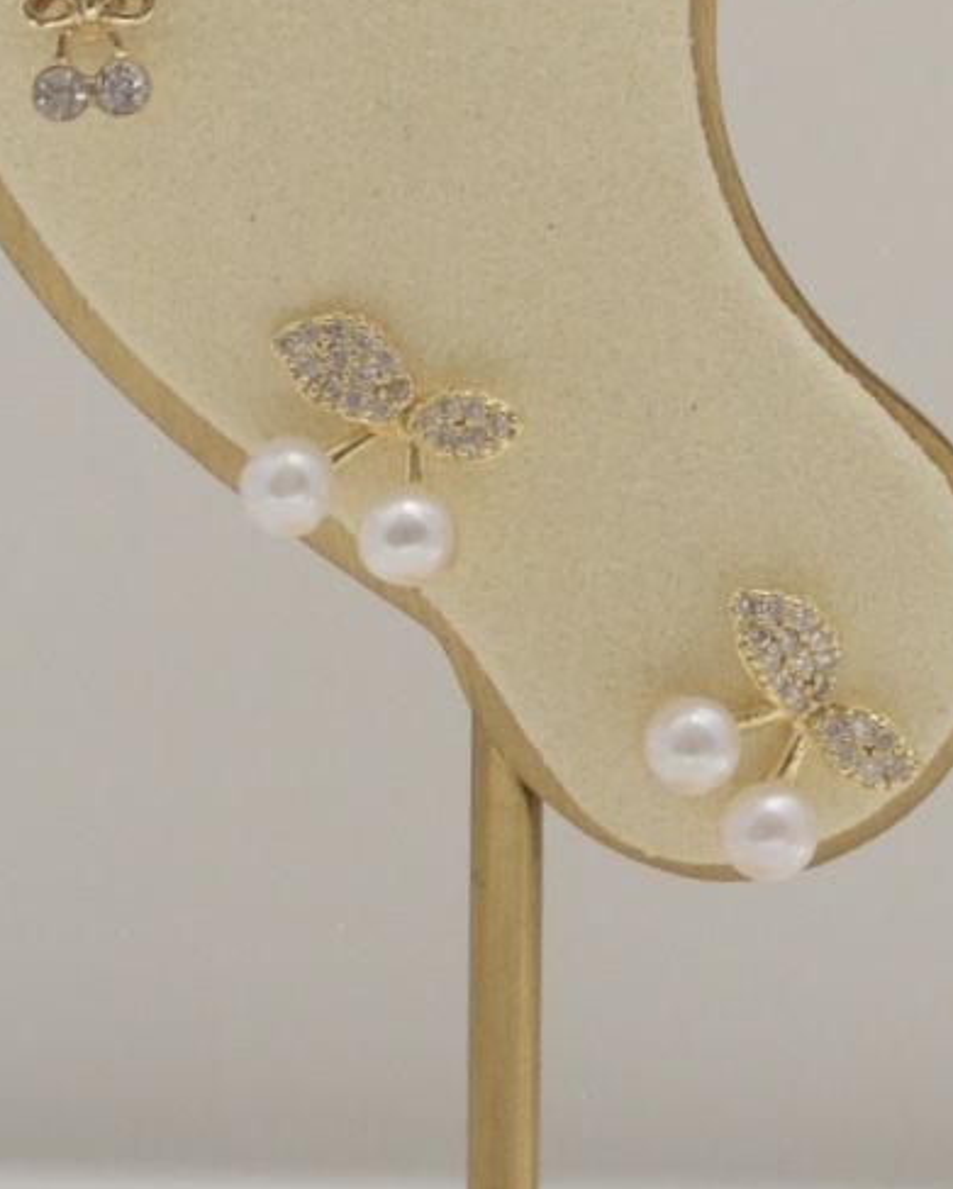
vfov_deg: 4.5
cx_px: 461
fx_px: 14970
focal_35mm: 425
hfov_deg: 3.6
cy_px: -389
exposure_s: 1/1600
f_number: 10
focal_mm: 70
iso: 500
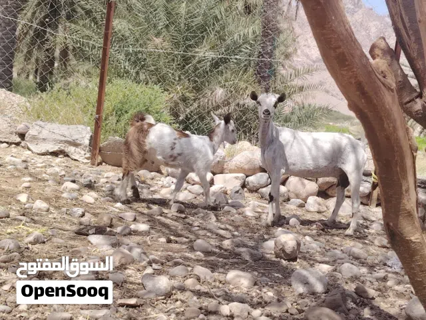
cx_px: 213
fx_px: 628
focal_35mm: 51
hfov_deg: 37.5
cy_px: 160
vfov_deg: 28.6
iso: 100
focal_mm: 5.25
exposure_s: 1/693
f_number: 1.75
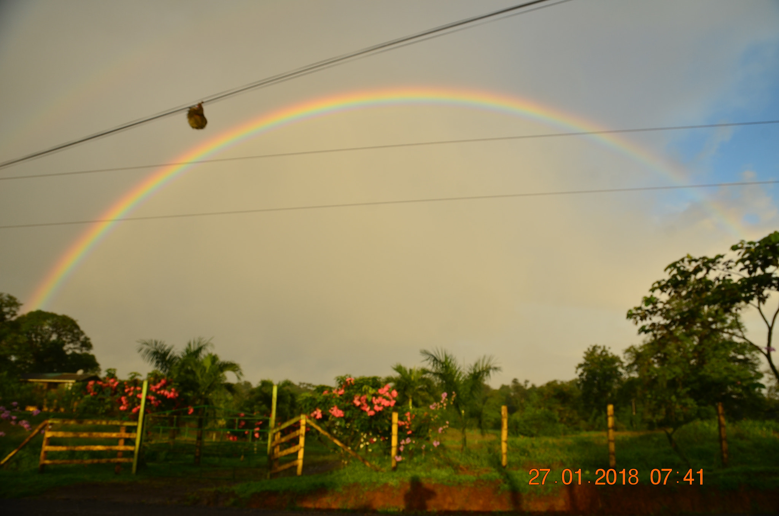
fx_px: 518
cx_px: 390
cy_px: 258
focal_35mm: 24
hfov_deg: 73.9
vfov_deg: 52.9
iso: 100
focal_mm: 16
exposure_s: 1/250
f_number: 7.1
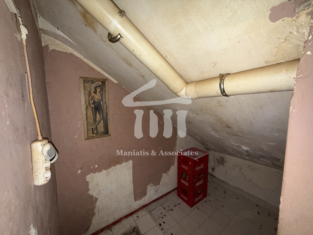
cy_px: 118
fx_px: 127
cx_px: 156
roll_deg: +0.8
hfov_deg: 102.1
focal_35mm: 14
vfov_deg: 85.7
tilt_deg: -5.1
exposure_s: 1/30
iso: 160
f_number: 2.2
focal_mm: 2.22
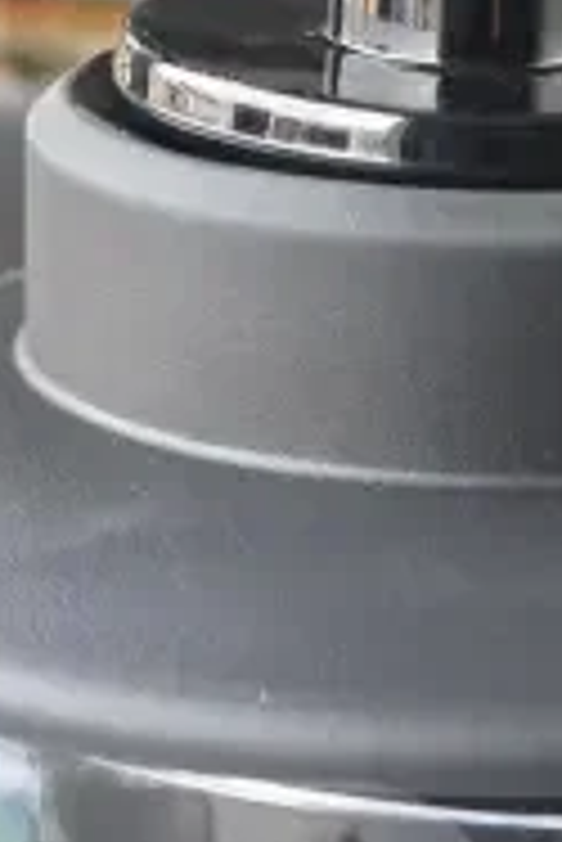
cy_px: 1135
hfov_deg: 7.8
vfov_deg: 11.3
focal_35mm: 176
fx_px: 4113
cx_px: 602
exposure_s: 1/60
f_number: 4
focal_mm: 24
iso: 200
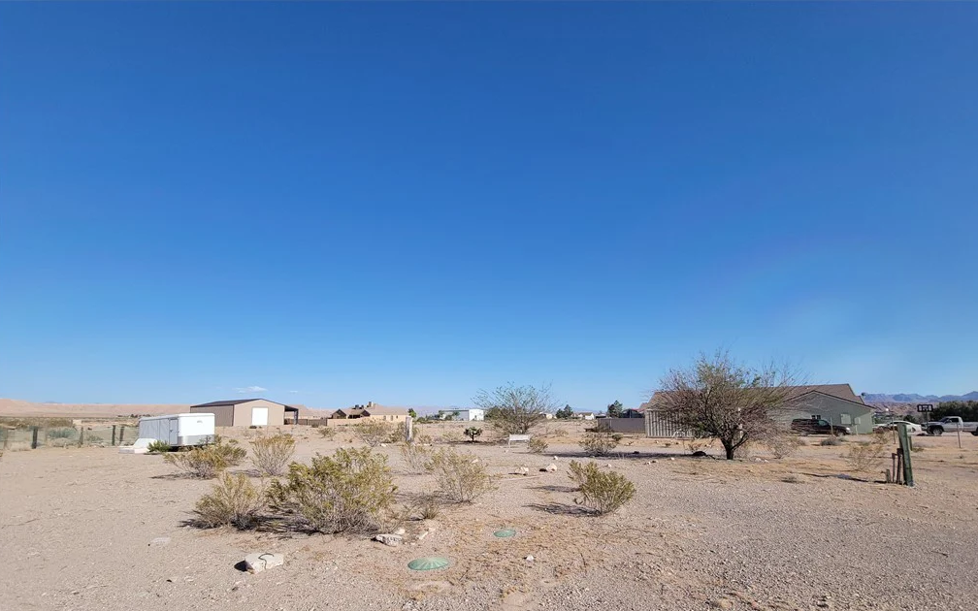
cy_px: 371
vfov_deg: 77.6
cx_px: 492
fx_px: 373
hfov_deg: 105.3
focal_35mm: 14
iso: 50
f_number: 2.2
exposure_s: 1/1686
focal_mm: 2.2
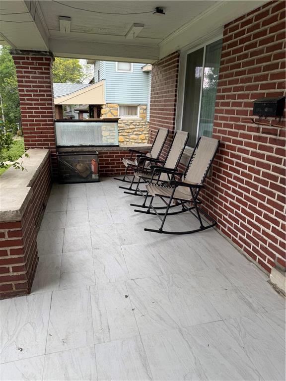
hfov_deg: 56.8
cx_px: 143
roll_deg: -2.1
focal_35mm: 24
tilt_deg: -17.3
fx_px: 264
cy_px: 190
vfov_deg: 71.6
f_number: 1.78
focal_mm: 6.76
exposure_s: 1/683
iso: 80
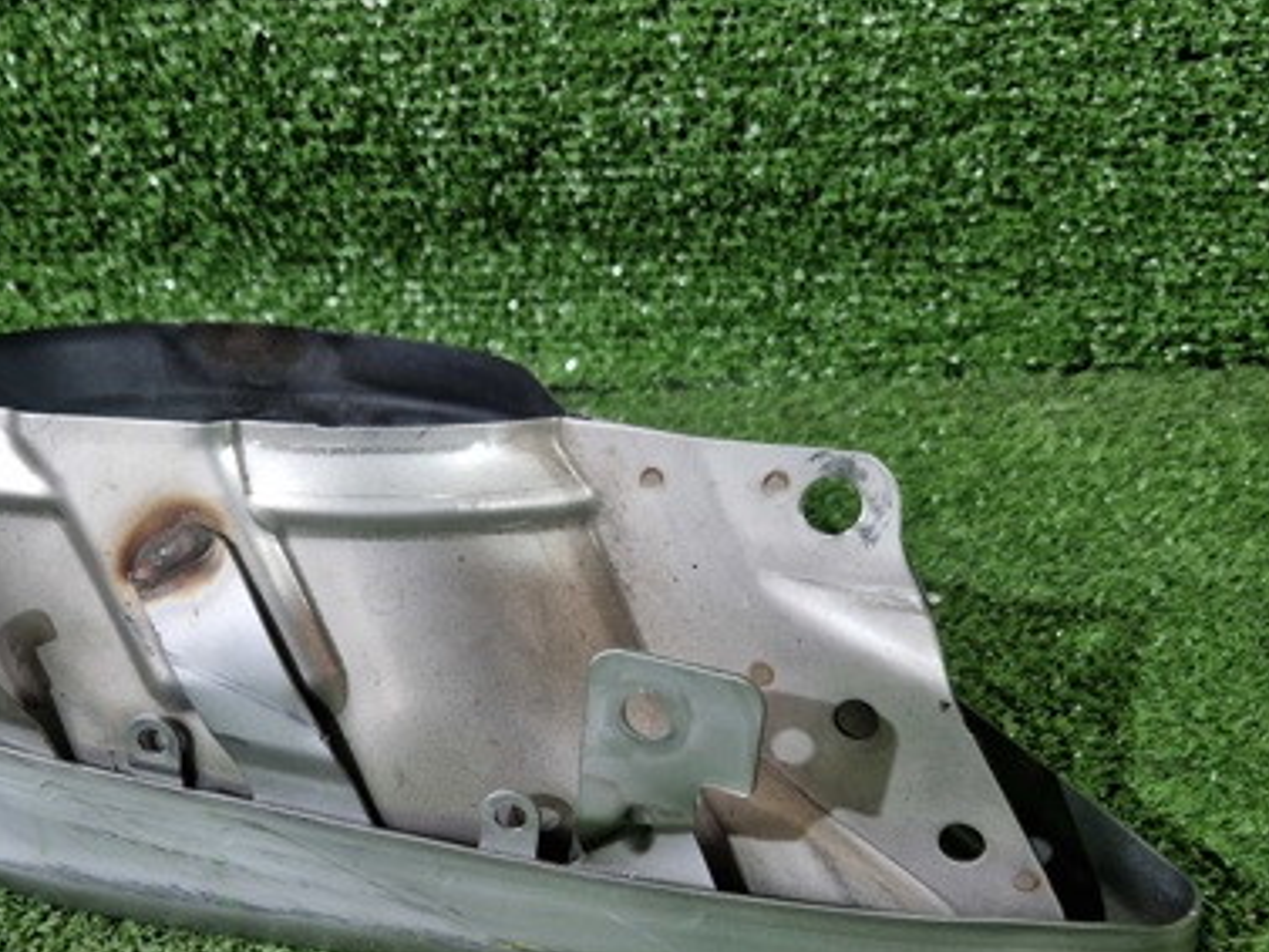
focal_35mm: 39
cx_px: 417
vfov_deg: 36.1
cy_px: 693
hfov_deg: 47.0
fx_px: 1430
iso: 500
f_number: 1.8
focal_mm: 5.4
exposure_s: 1/100
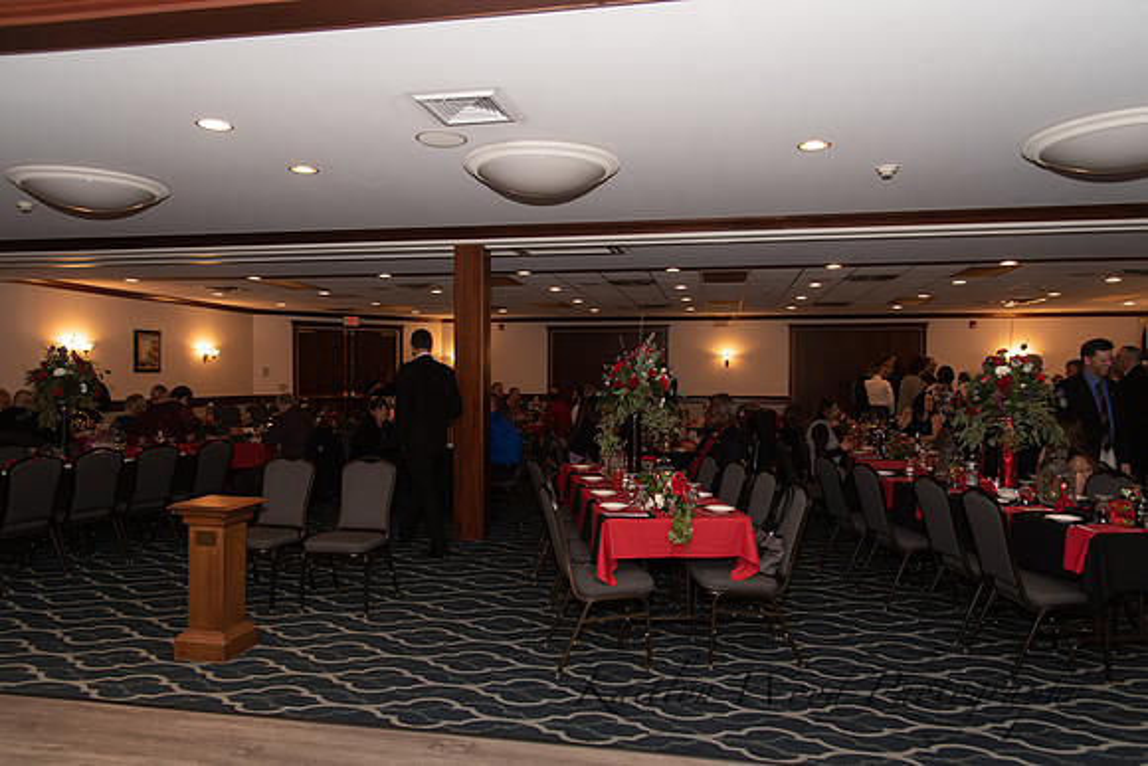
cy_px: 383
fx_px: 777
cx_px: 574
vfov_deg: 52.5
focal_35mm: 24
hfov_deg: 72.9
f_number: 4
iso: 800
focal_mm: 24
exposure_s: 1/200
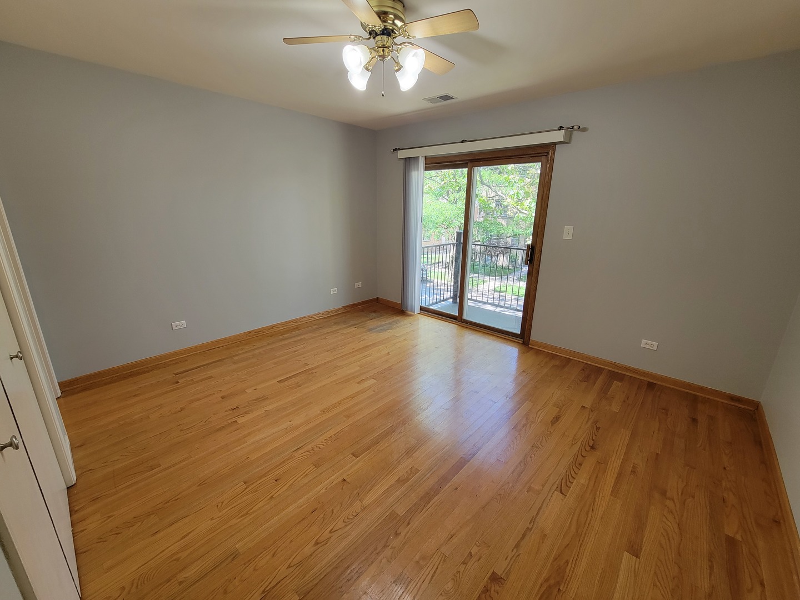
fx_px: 300
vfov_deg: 89.9
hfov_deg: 106.2
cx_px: 400
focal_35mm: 13
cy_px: 300
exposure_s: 1/60
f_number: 2.2
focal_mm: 2.2
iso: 125
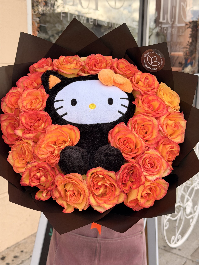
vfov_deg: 39.7
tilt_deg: -12.2
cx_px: 100
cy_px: 132
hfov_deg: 30.3
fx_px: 368
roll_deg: -0.8
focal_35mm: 48
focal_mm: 6.76
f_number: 1.78
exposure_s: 1/733
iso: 64
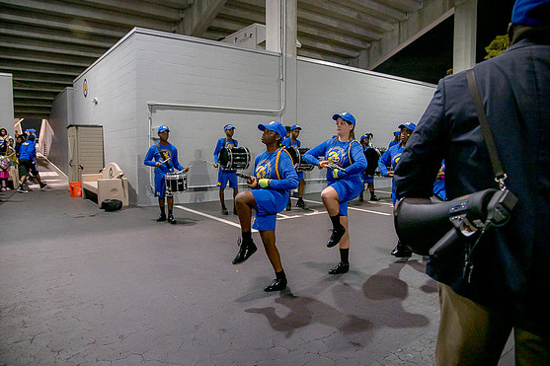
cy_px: 189
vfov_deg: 51.2
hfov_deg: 71.5
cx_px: 268
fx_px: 382
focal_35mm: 25
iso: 2000
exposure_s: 1/200
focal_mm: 24
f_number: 4
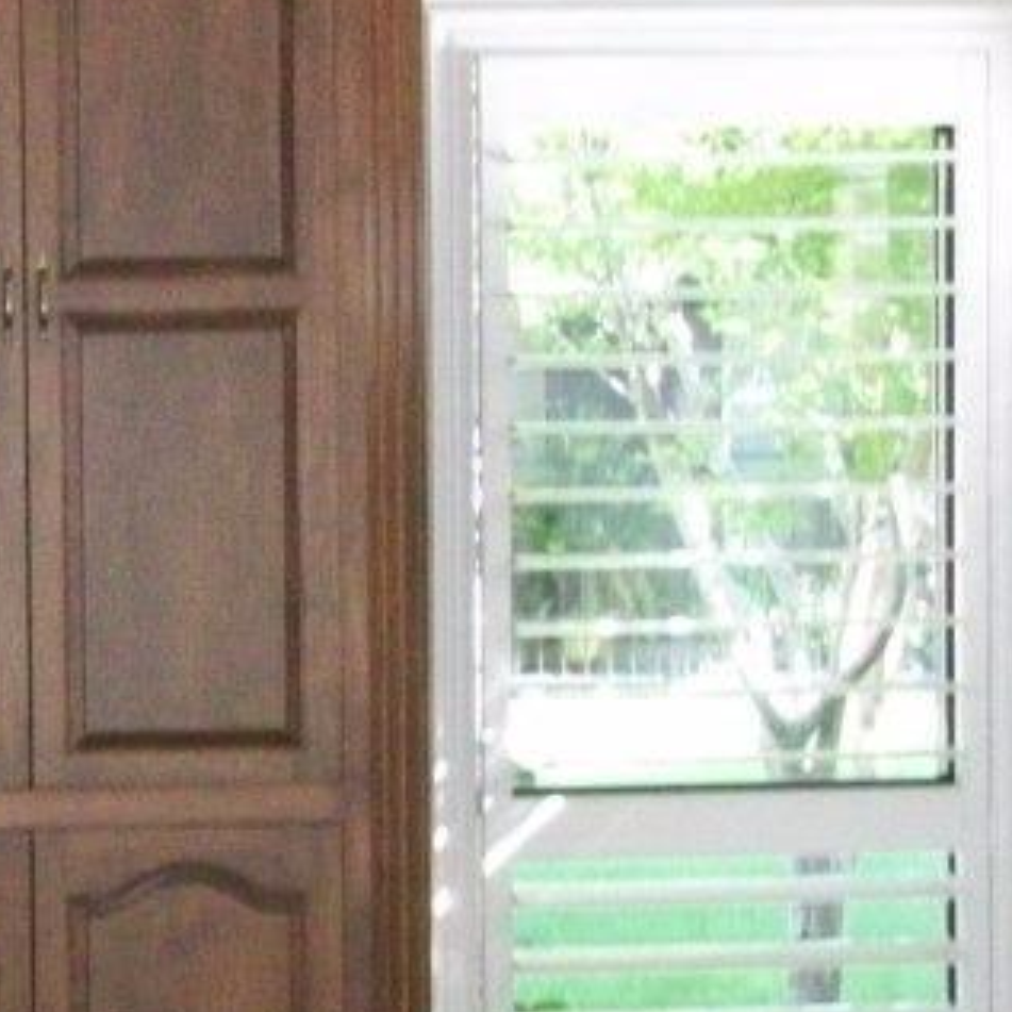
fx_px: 4961
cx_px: -607
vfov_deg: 11.6
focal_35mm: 150
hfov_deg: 11.1
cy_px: 597
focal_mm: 7.1
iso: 320
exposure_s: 1/65.1
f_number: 3.2
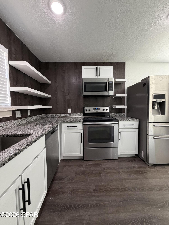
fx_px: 91
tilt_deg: -2.8
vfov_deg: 102.1
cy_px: 112
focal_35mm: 14
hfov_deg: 85.7
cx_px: 84
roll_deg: +1.4
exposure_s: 1/60
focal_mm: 2.22
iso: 200
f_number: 2.2
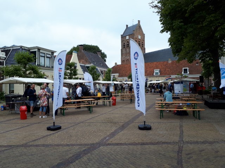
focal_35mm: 27
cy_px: 84
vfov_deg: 51.4
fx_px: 175
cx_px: 112
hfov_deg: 65.3
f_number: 1.9
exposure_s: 1/1020
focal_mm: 3.6
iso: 40
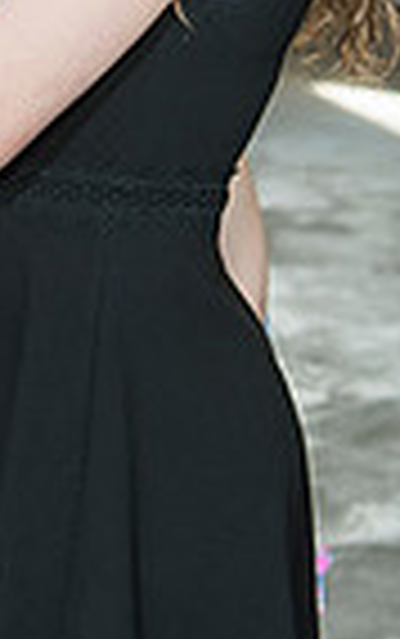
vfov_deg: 12.3
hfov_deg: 7.8
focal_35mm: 166
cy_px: -151
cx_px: -225
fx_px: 2890
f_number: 4
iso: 500
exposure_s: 1/160
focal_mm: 40
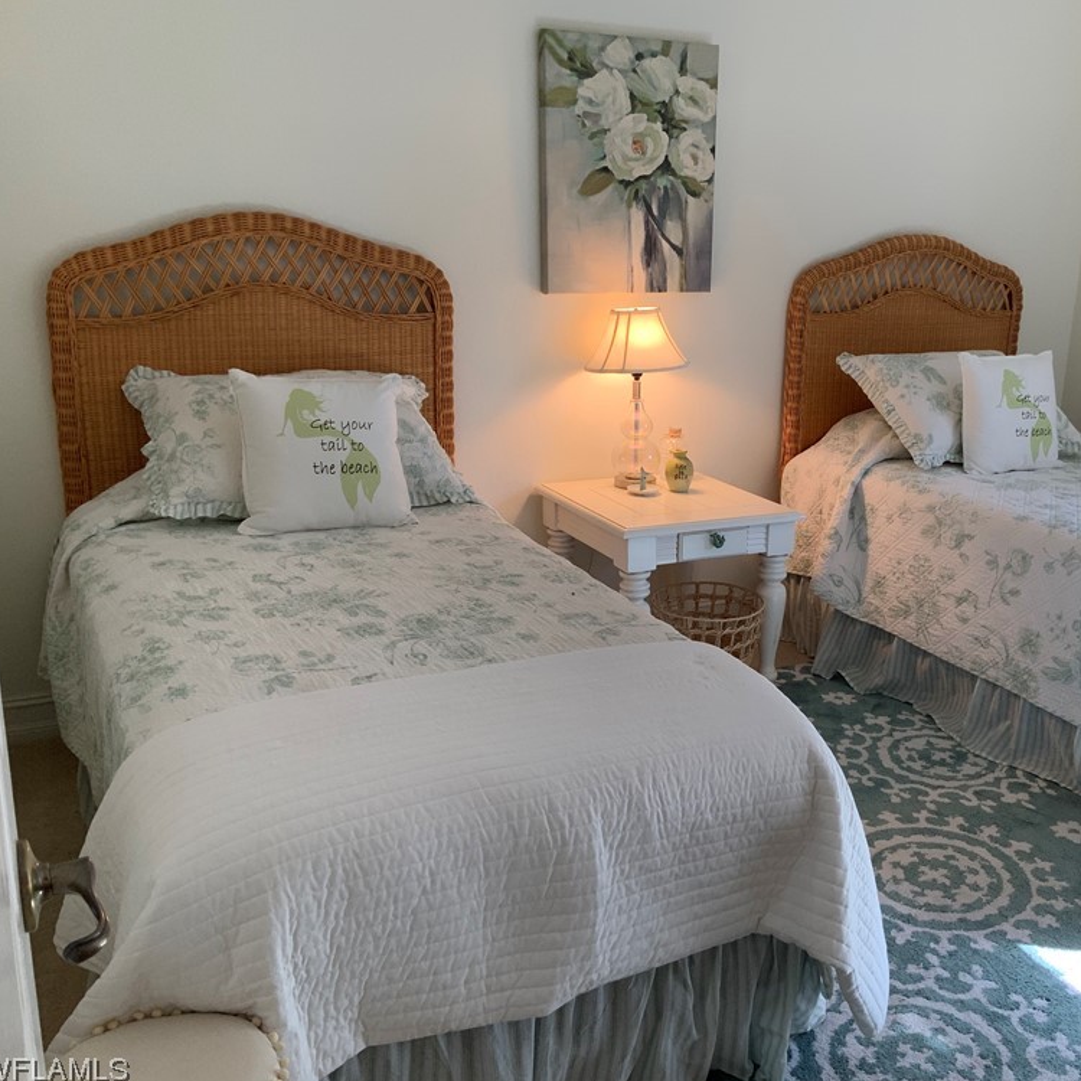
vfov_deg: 47.2
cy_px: 540
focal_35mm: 35
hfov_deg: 46.7
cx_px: 692
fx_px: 1237
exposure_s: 1/60
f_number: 1.8
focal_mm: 3
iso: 40
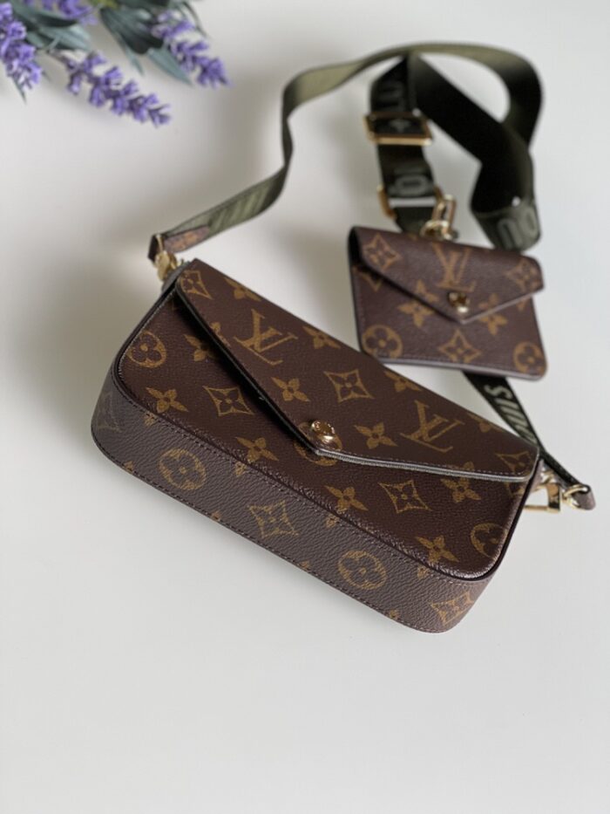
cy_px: 407
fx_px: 1503
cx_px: 305
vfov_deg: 30.3
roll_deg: -27.7
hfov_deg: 22.9
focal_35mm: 64
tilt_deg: -41.5
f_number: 2.2
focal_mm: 7.5
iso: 125
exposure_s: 1/121
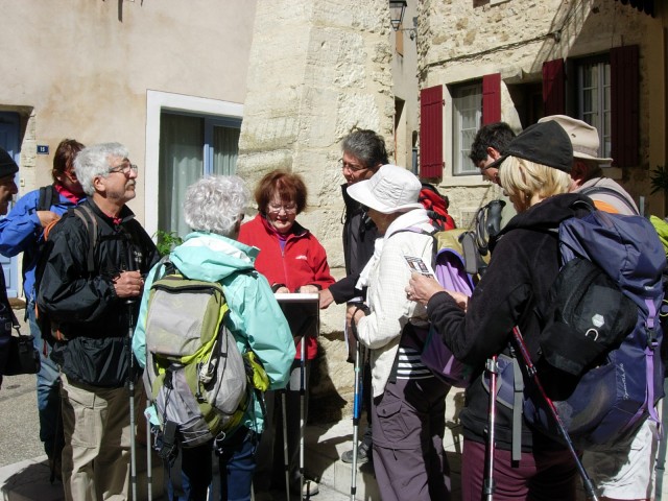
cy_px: 250
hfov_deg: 49.0
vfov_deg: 37.7
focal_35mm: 38
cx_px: 334
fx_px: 733
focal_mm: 7.8
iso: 64
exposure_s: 1/724
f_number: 4.8
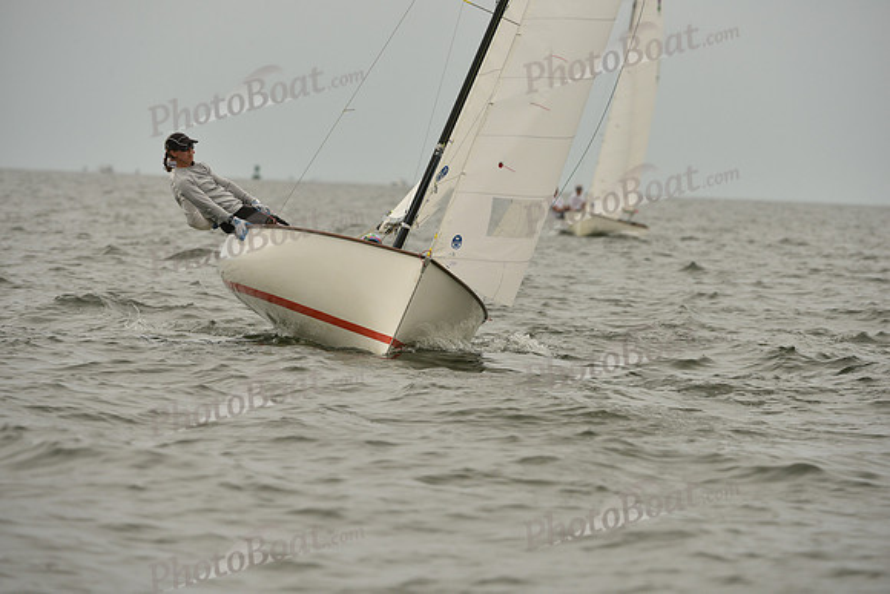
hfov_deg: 6.1
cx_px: 445
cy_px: 297
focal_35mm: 340
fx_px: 8407
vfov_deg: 4.0
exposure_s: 1/1250
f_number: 7.1
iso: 320
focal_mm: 340
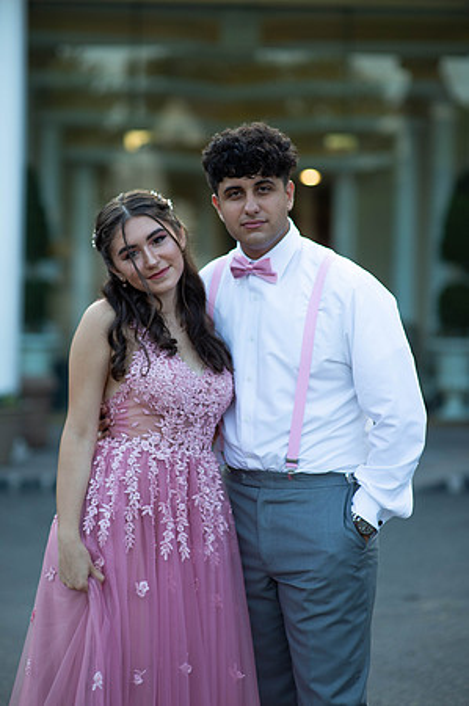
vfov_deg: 23.9
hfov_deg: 16.0
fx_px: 1665
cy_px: 353
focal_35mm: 85
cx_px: 234
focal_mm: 85
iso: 250
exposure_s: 1/1000
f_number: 2
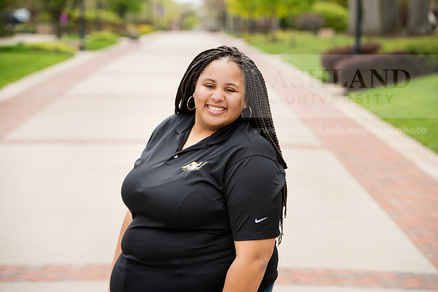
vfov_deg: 11.2
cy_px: 146
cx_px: 219
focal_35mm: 122
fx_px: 1485
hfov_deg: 16.8
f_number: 5.6
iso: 100
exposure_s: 1/200
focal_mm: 122
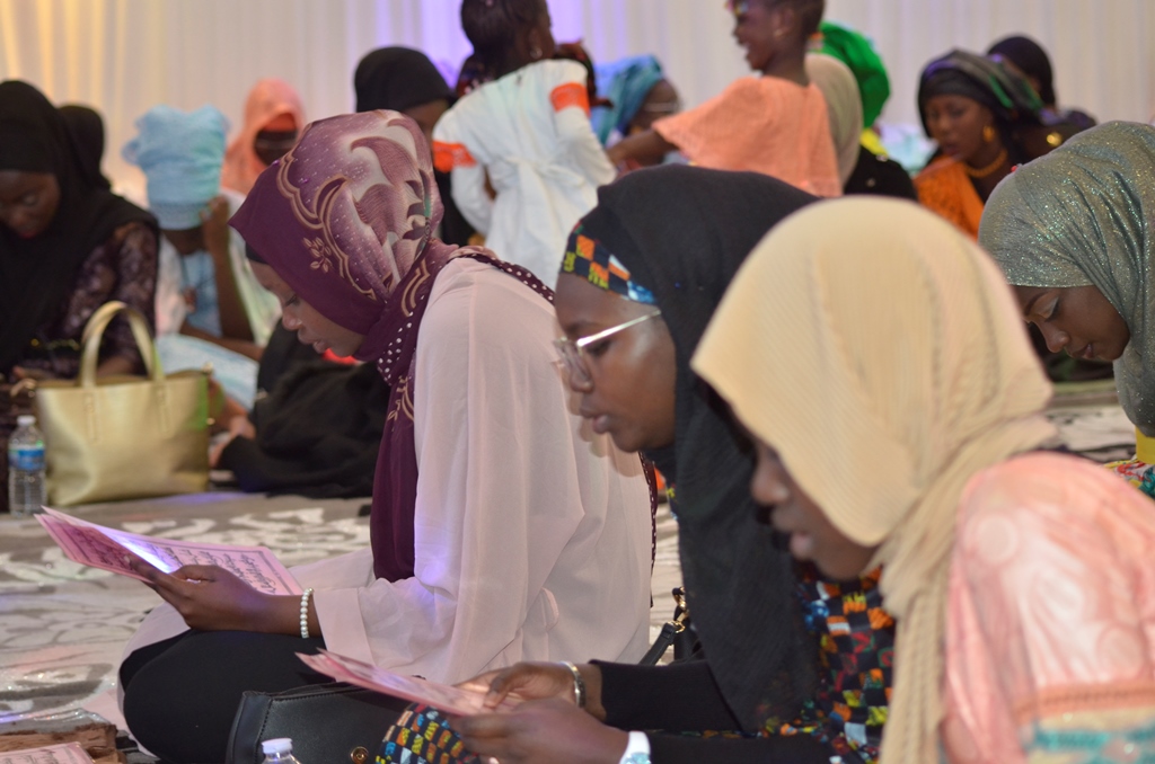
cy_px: 382
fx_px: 3361
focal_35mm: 105
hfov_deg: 19.5
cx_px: 578
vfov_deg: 13.0
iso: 640
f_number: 4
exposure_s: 1/50
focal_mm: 70
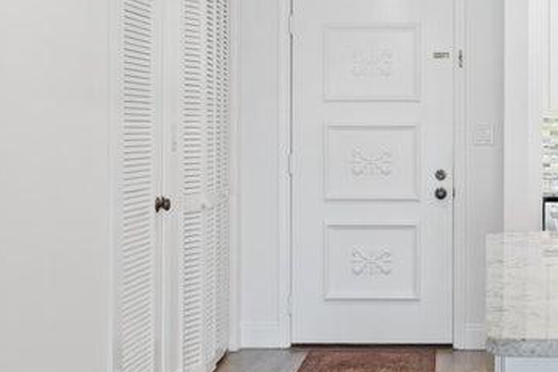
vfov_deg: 19.4
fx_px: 1085
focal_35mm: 70
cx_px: 514
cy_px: 119
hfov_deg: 27.7
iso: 2000
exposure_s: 1/20
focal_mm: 35
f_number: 8
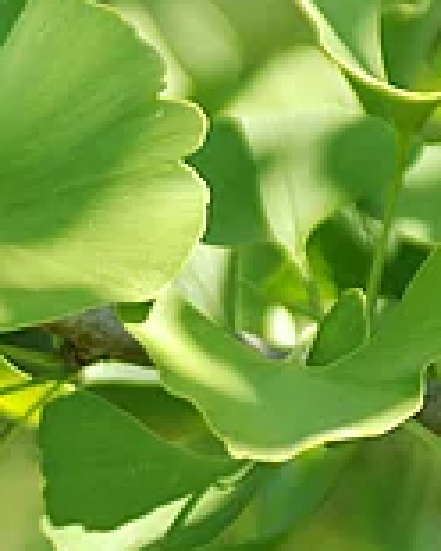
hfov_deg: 2.7
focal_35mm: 568
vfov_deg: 3.4
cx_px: 309
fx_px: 9267
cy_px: 347
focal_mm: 130
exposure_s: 1/320
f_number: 4.2
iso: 200
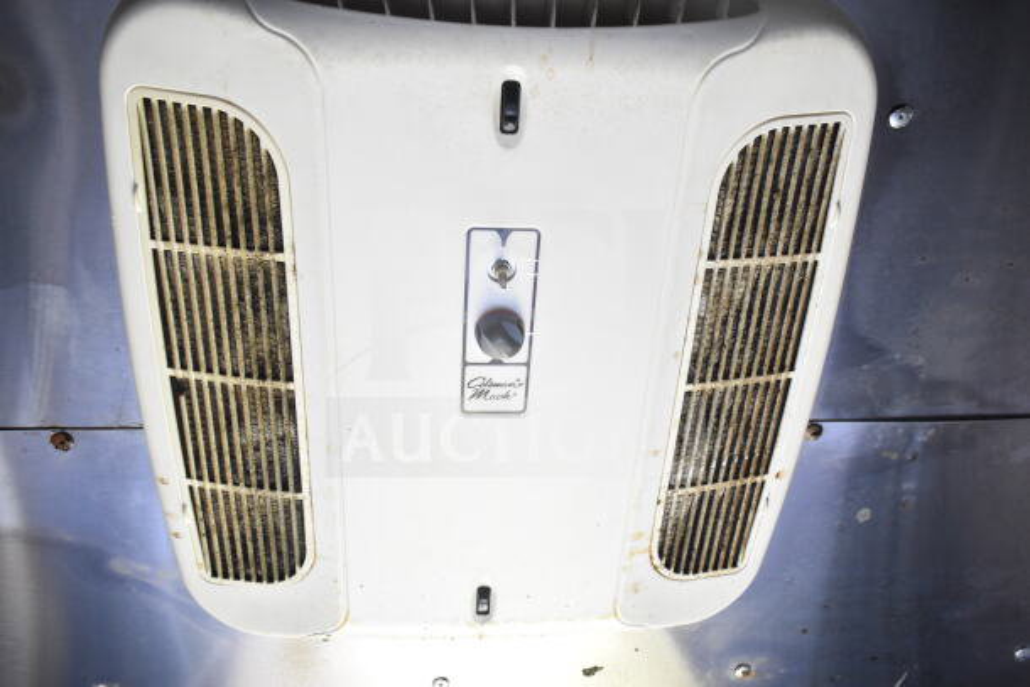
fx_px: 858
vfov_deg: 43.6
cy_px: 344
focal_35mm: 30
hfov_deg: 61.9
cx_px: 515
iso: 1600
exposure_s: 1/80
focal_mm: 20
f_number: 4.5
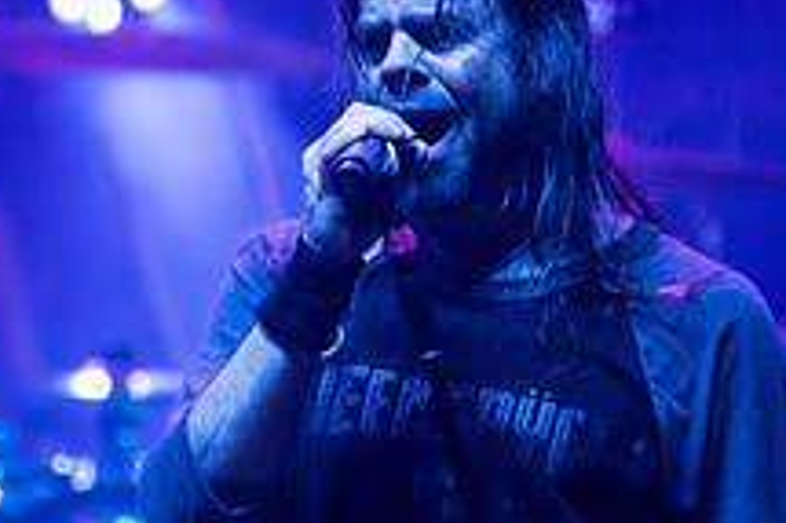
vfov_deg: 2.0
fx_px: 15118
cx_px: 245
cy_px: 155
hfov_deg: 3.0
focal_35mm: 693
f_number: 3.2
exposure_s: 1/320
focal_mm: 200
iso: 2500
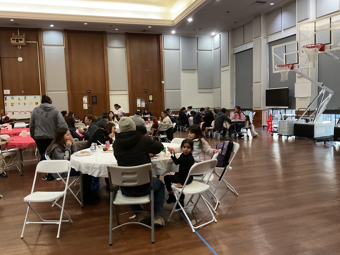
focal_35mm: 29
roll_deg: +2.5
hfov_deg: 61.7
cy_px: 128
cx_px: 170
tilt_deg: -5.3
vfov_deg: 48.2
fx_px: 285
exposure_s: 1/30
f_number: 1.8
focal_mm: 3
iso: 400
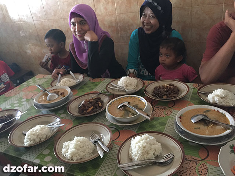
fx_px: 197
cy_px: 88
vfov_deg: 48.2
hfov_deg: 61.7
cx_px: 118
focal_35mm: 29
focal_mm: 4.15
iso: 500
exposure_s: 1/17
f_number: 2.2
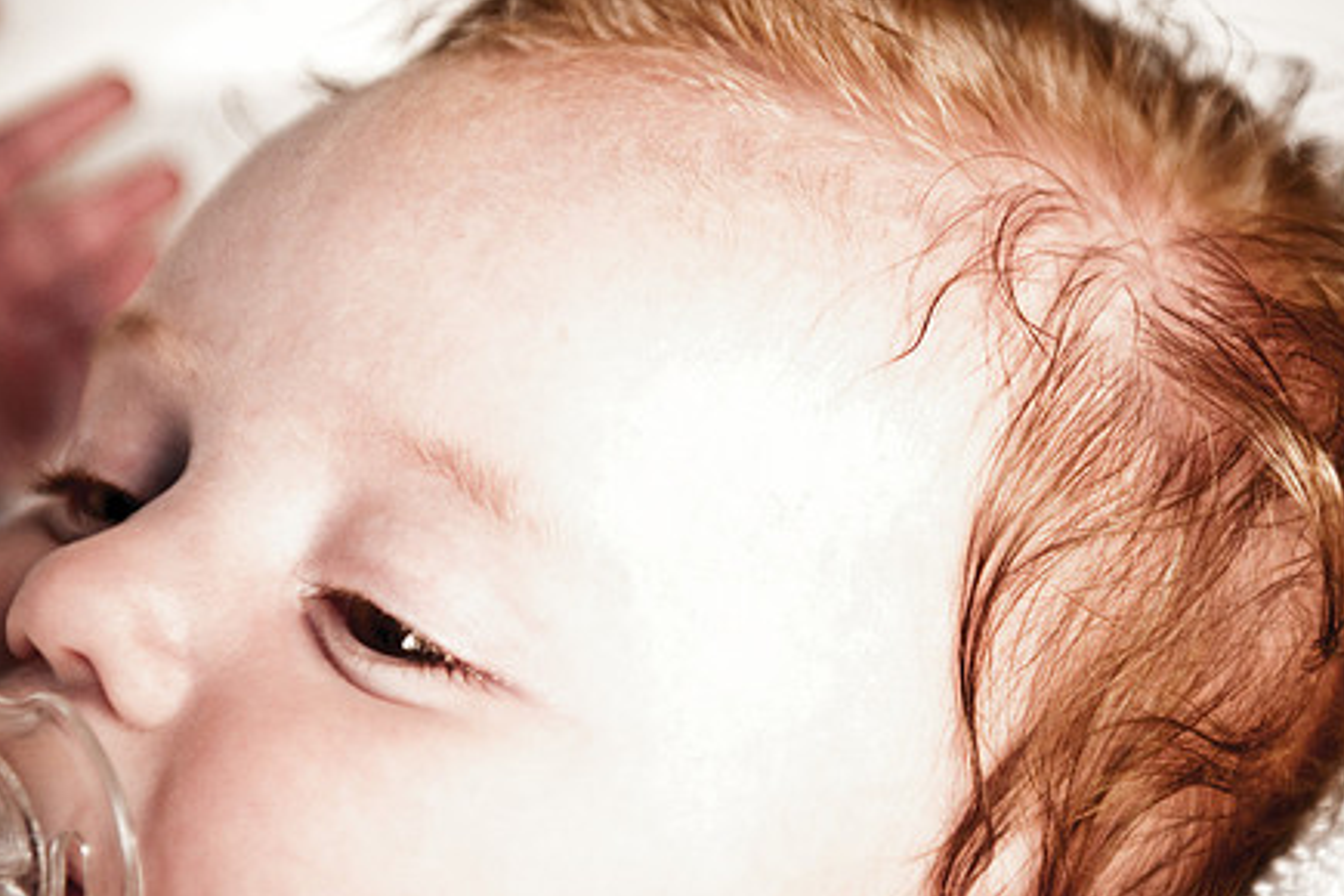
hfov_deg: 14.6
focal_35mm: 140
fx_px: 5226
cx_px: 847
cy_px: 366
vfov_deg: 9.8
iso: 200
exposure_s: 1/160
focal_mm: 70
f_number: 2.8
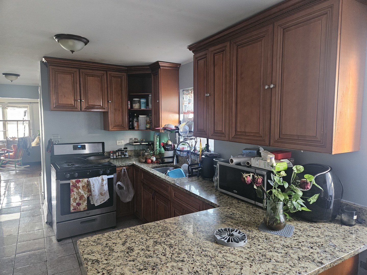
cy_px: 138
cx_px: 184
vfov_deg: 58.9
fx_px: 244
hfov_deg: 73.9
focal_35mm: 23
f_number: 1.8
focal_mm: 5.4
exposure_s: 1/60
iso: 800
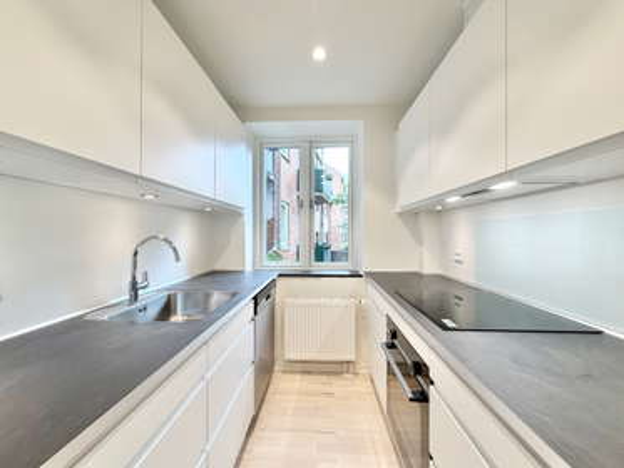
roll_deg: +0.1
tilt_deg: +0.0
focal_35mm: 14
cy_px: 234
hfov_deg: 102.0
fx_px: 252
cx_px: 312
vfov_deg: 85.7
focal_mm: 2.22
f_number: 2.2
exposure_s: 1/110
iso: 125
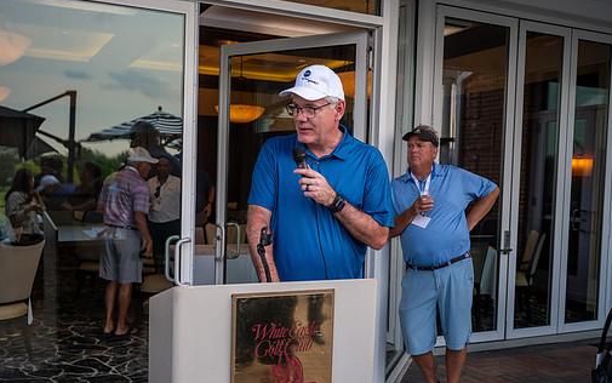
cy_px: 212
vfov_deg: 33.6
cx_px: 288
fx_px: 634
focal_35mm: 38
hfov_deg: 51.5
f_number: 4
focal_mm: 32.5
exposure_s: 1/640
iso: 500
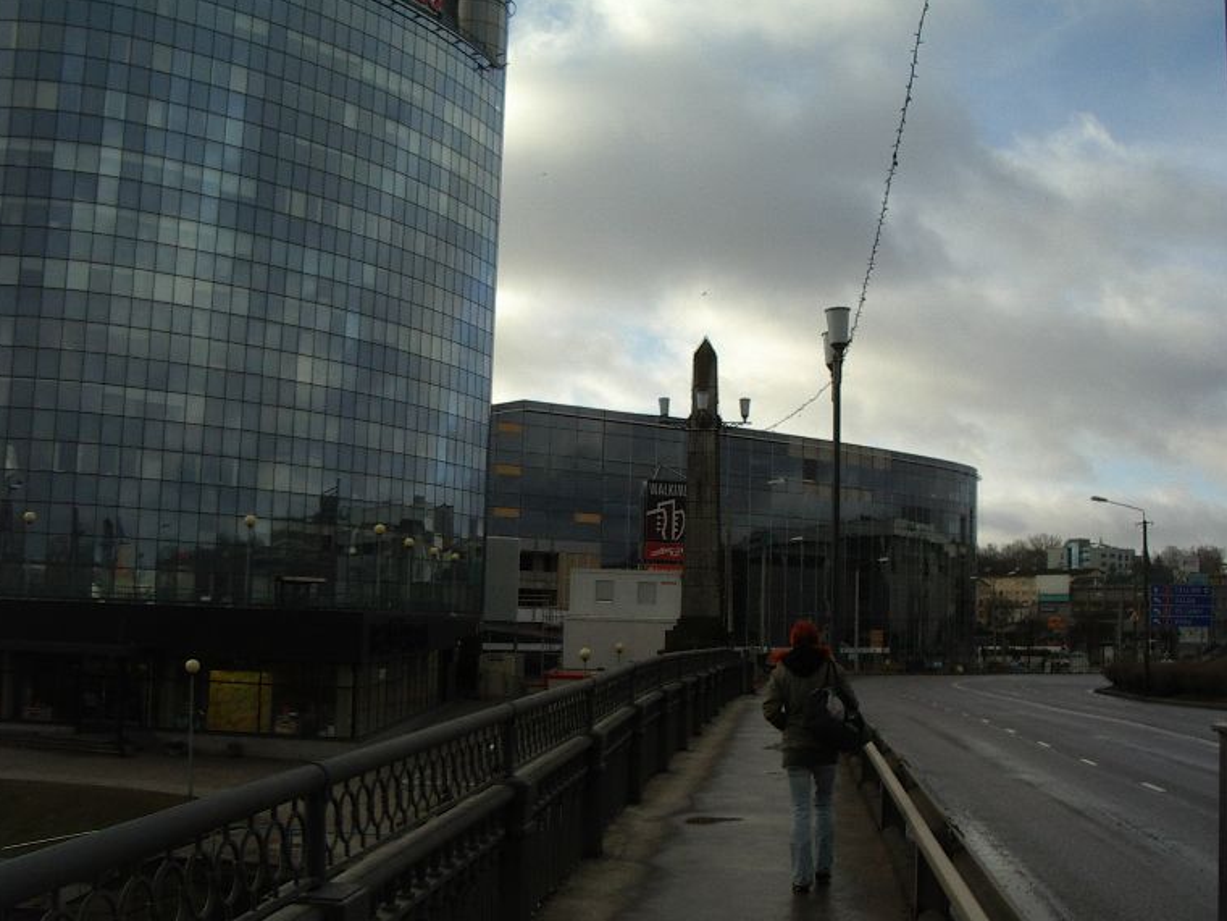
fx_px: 1418
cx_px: 609
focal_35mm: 40
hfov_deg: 46.8
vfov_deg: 36.0
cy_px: 449
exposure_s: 1/400
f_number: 4.8
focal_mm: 5.8
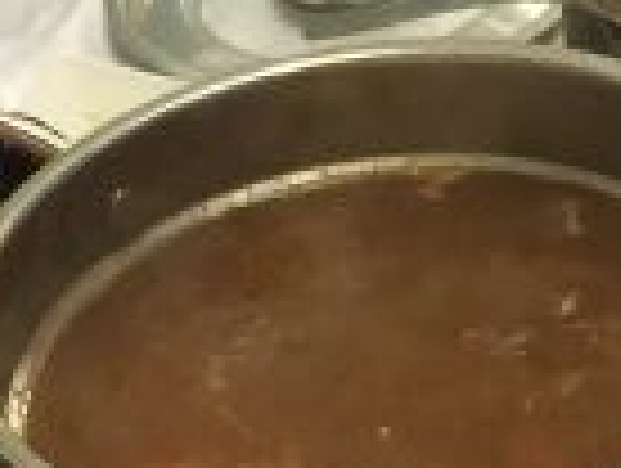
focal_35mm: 147
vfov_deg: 9.9
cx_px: 266
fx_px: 2642
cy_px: 601
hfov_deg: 13.4
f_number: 2.2
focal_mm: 4.15
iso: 100
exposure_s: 1/10
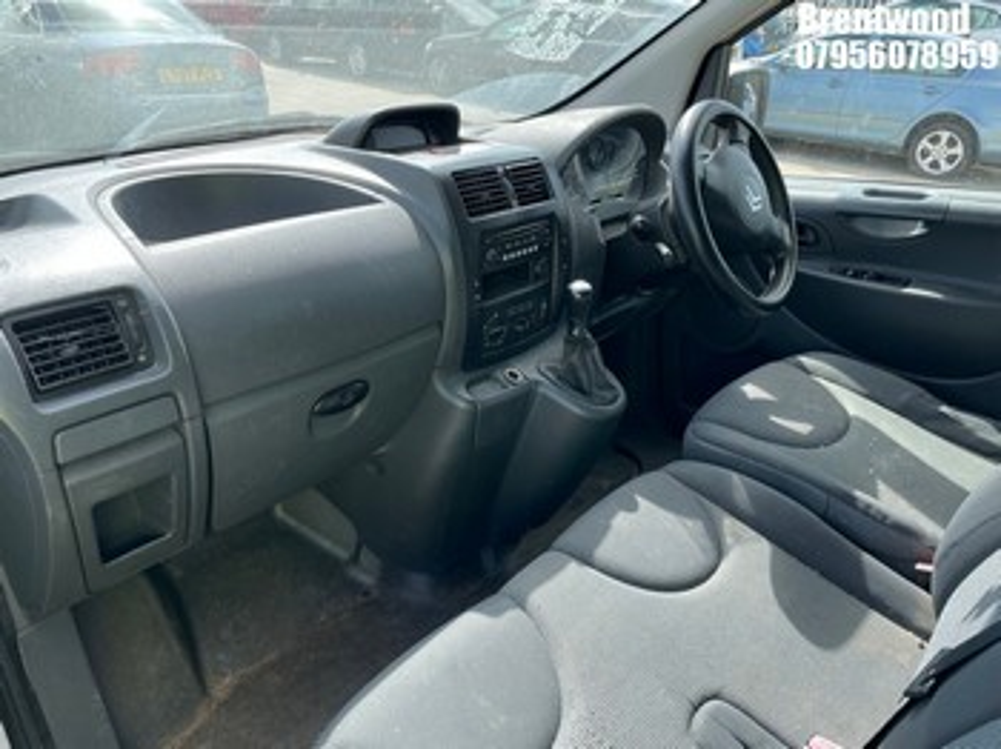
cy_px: 374
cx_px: 500
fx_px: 751
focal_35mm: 26
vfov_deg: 53.0
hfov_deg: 67.3
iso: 32
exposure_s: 1/483
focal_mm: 4.2
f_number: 1.6
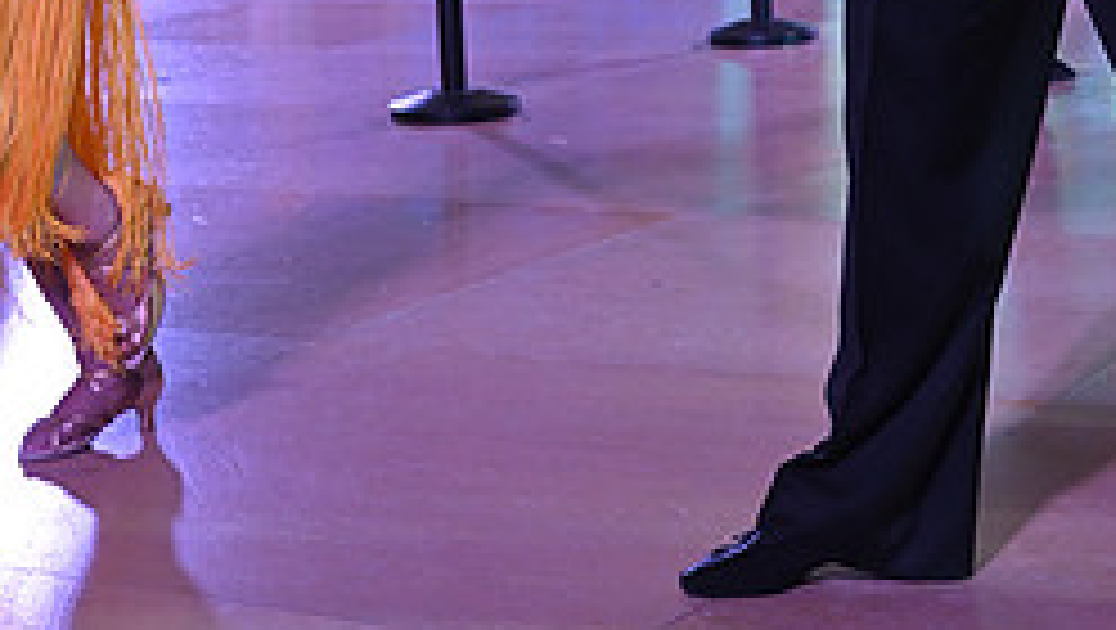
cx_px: 610
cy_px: -274
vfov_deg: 11.9
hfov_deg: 21.8
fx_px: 2903
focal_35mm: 98
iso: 1250
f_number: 5
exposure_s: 1/320
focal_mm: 40
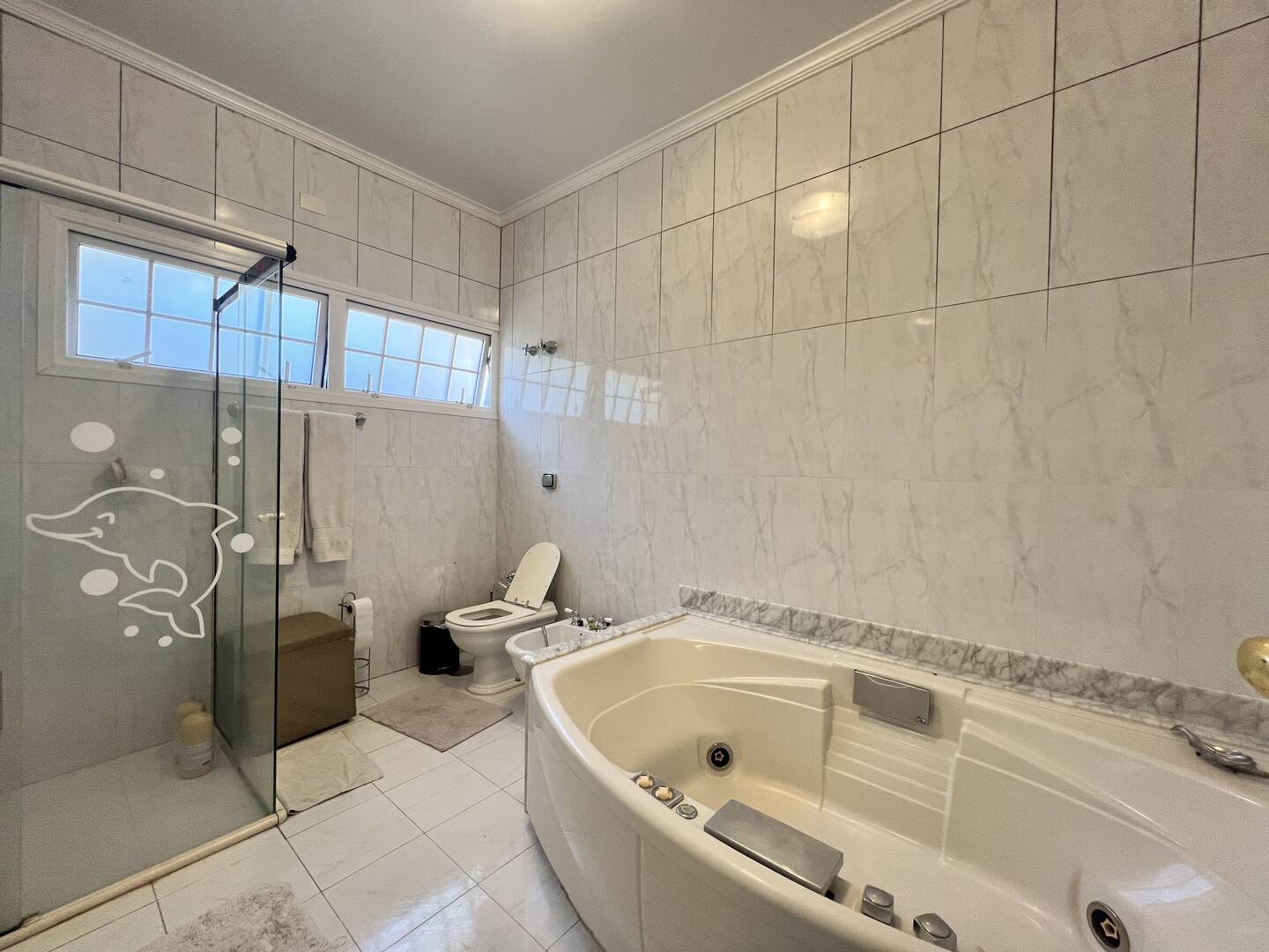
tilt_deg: -1.4
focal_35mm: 13
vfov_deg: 89.9
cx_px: 634
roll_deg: -1.2
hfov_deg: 106.2
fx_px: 477
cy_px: 476
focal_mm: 1.57
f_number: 1.8
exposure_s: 1/99
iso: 100
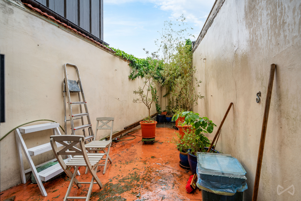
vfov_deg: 73.7
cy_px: 100
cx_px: 150
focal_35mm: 16
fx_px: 134
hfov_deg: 96.7
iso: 100
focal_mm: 16
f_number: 4
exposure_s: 1/125
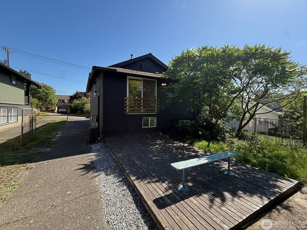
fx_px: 133
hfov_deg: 98.2
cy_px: 110
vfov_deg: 81.7
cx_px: 151
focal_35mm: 15
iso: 64
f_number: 2.2
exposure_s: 1/510
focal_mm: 2.22
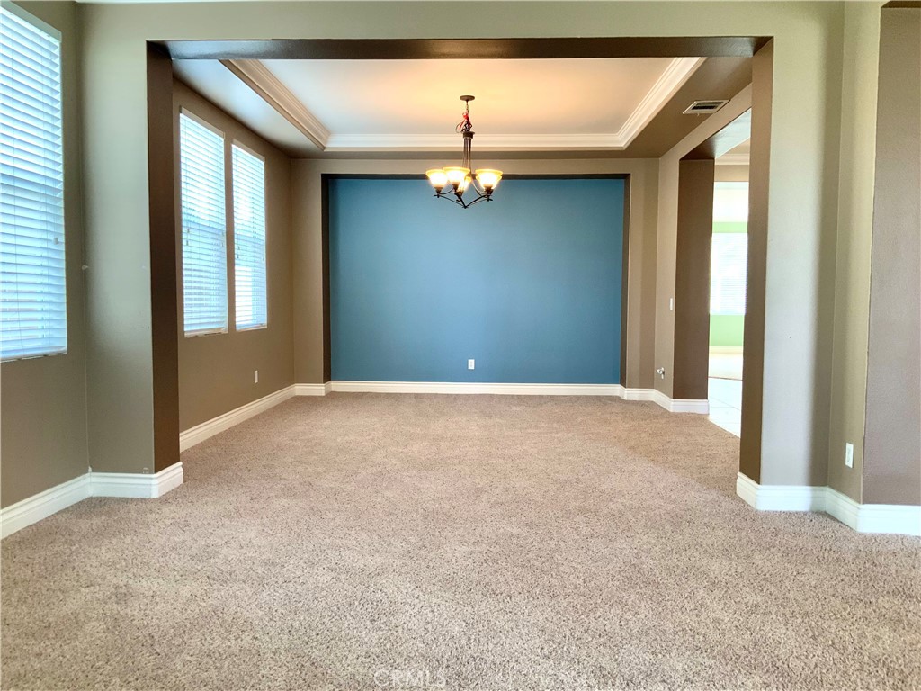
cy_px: 346
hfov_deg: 61.7
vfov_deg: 48.2
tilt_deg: -1.7
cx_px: 460
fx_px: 772
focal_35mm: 29
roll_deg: -0.7
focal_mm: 3
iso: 50
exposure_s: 1/60
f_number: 1.8
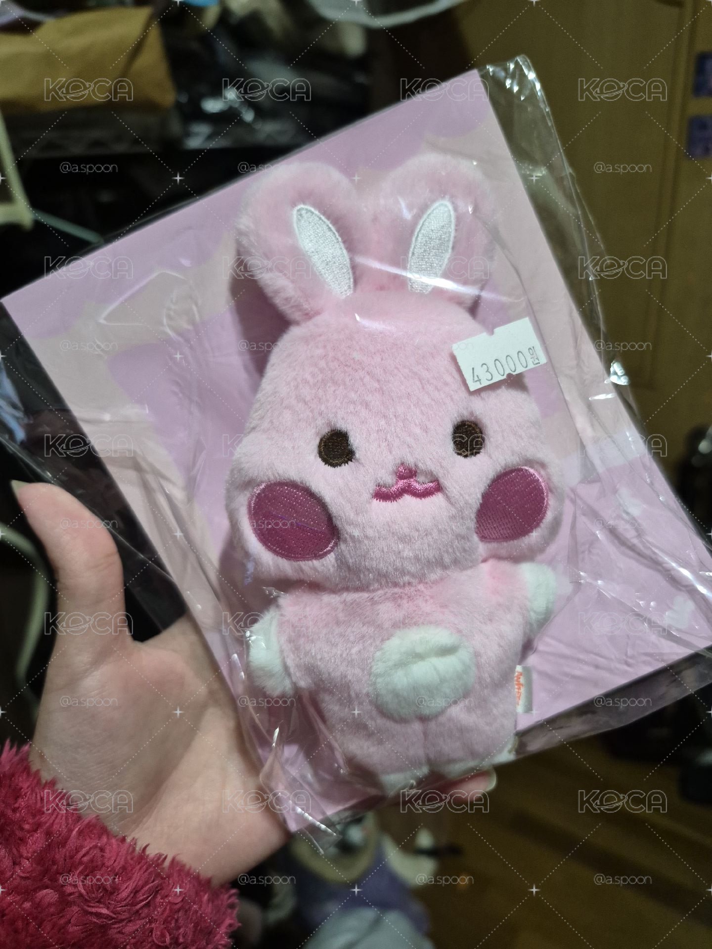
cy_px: 474
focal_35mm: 23
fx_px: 631
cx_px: 356
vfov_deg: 73.9
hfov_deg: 58.9
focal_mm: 5.4
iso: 640
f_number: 1.8
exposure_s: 1/64
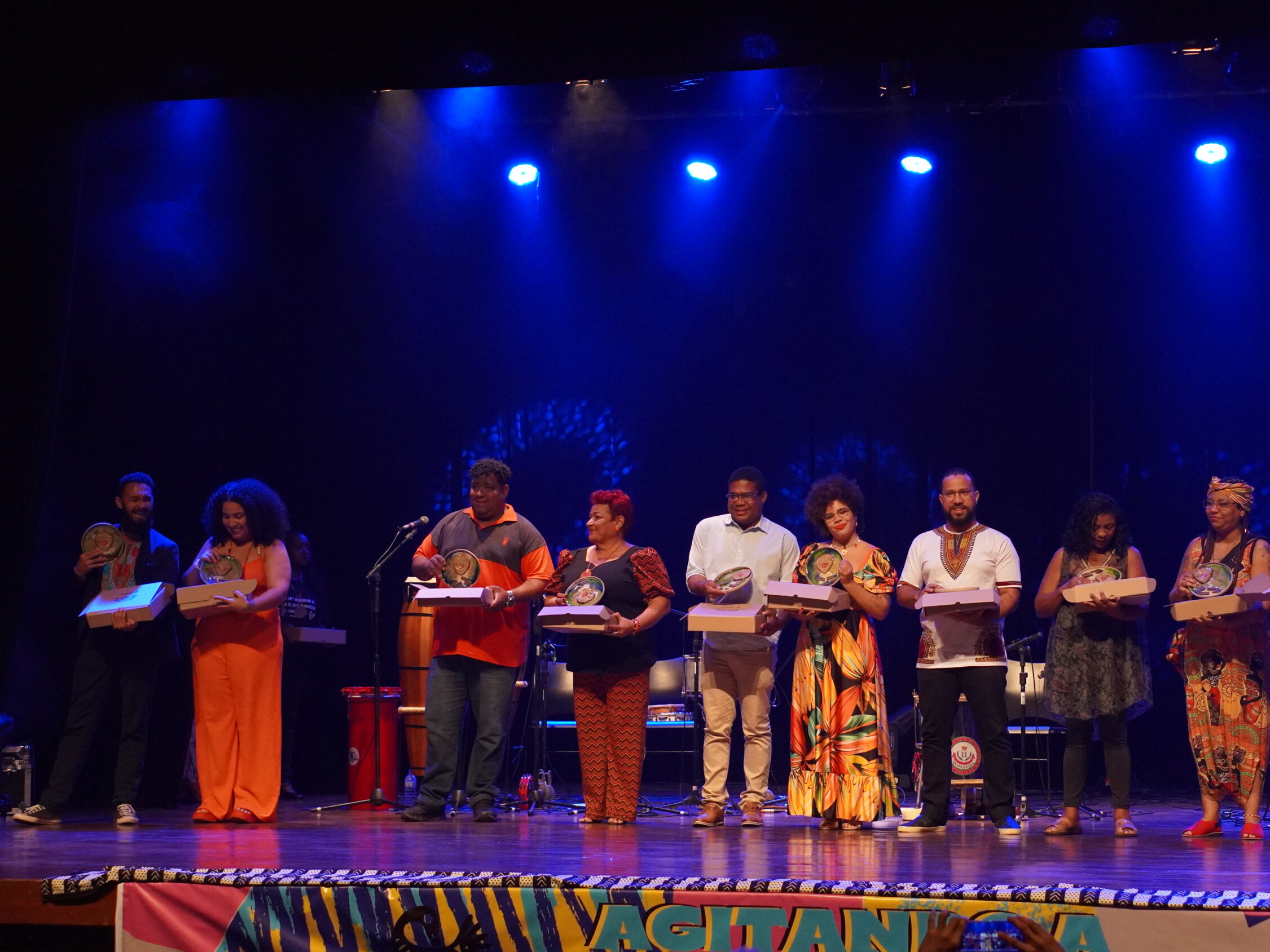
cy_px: 474
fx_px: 3009
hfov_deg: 23.8
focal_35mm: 82
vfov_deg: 18.0
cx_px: 722
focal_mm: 50
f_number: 4
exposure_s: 1/160
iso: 3200
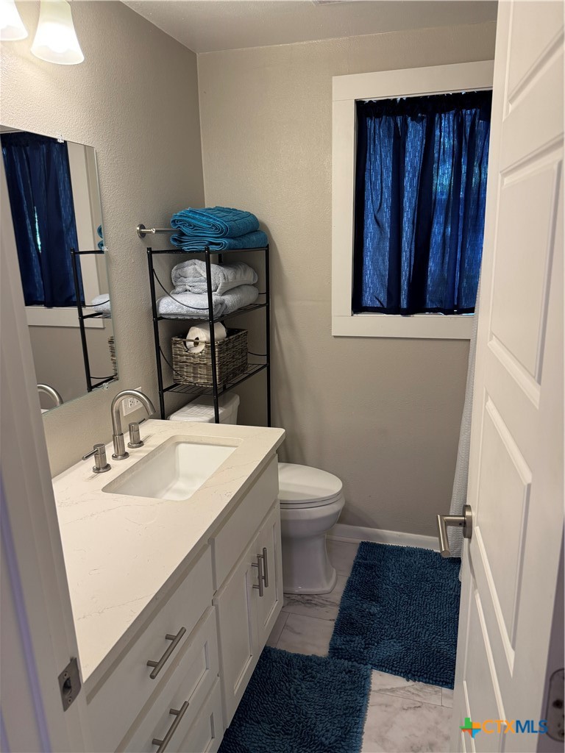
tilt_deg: -16.2
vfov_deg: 71.6
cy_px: 376
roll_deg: +2.3
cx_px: 282
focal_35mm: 24
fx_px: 522
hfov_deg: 56.8
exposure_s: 1/120
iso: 160
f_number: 1.78
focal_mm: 6.76
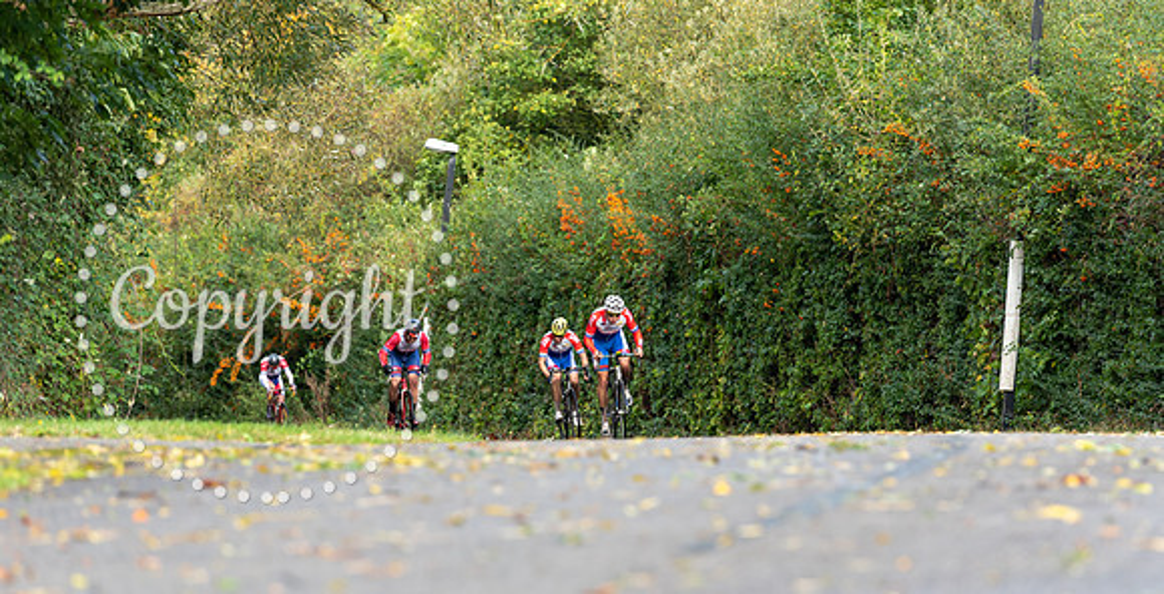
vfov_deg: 4.7
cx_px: 635
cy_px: 325
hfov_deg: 9.2
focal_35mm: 239
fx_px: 7216
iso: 200
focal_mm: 185
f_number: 4
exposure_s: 1/400
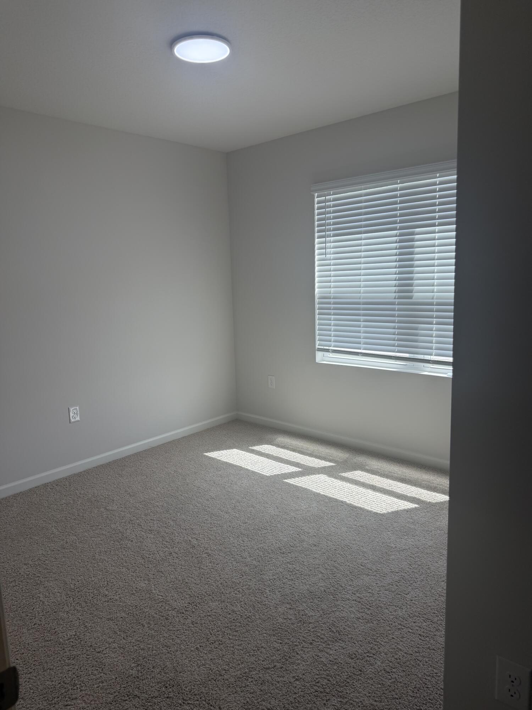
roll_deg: +1.6
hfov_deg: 56.8
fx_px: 492
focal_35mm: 24
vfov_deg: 71.6
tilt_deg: -9.4
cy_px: 355
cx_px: 266
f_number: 1.78
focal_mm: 6.76
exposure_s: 1/330
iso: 80
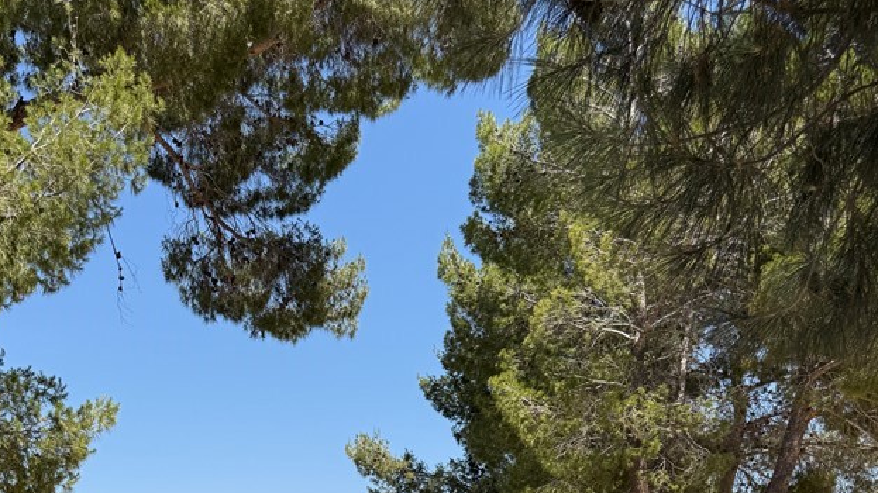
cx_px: 348
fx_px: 1001
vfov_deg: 23.4
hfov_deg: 47.1
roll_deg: +0.1
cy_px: 692
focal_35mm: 43
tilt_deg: -2.1
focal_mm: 6.76
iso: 80
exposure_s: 1/3759
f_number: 1.78
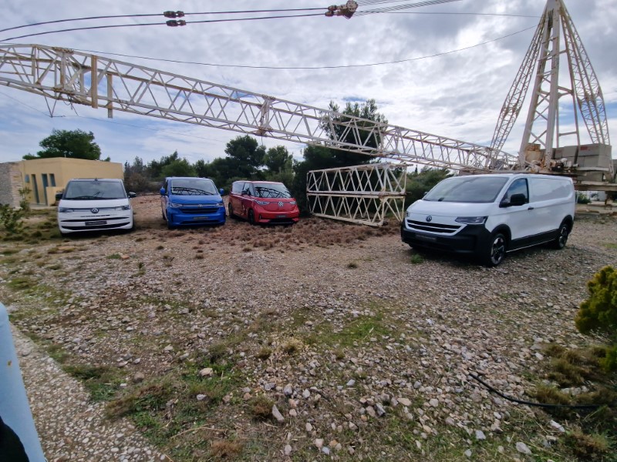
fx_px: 232
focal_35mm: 13
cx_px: 308
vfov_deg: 89.9
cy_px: 231
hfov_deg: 106.2
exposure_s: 1/4608
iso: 50
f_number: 2.2
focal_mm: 2.2
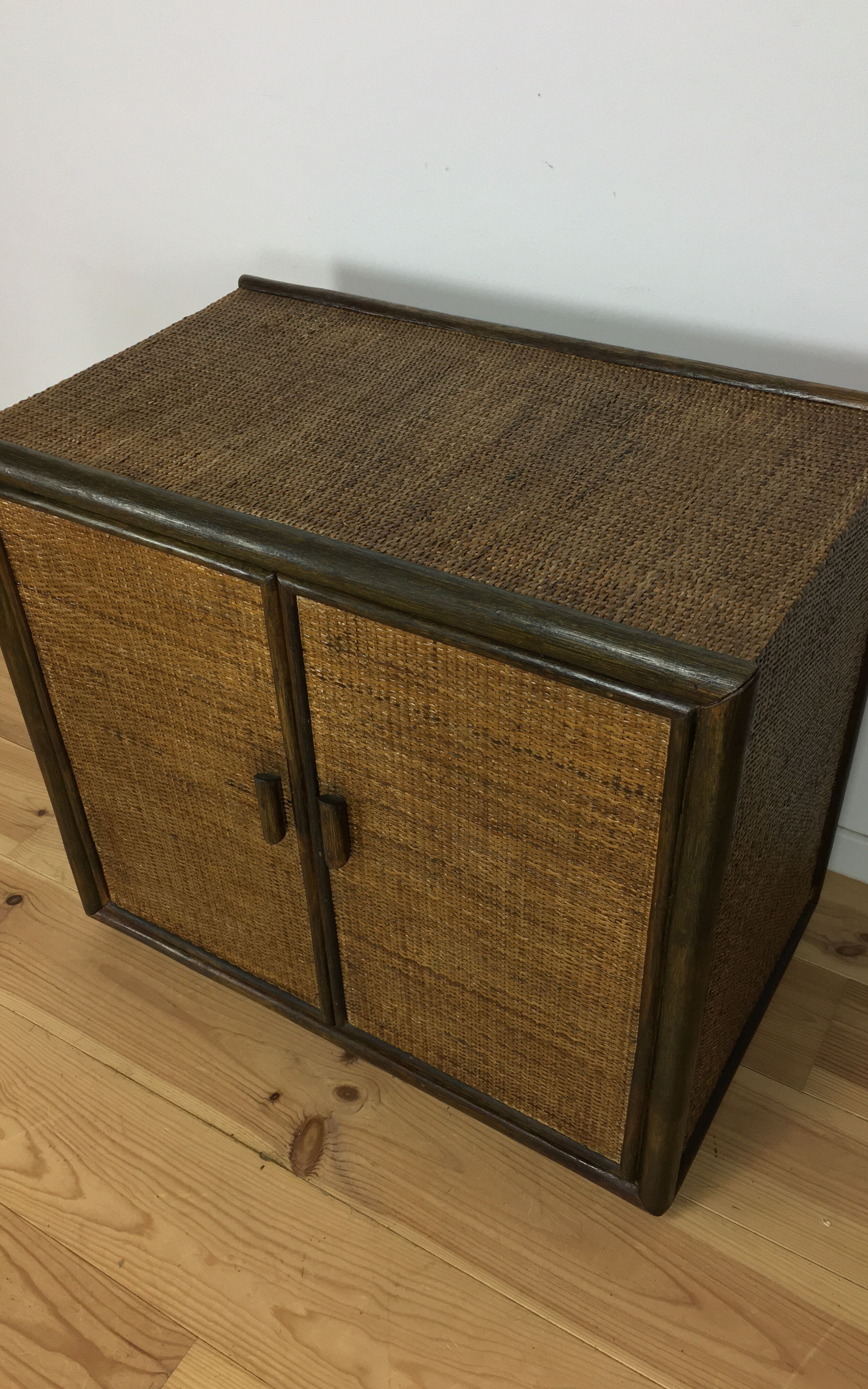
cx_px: 433
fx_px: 1173
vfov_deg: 61.2
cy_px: 700
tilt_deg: -38.8
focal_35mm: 31
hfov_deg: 40.6
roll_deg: +3.0
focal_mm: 4.15
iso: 50
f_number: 2.2
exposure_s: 1/33
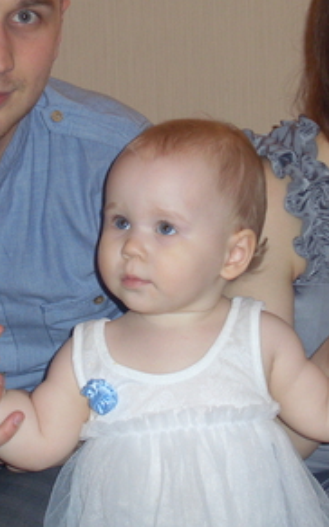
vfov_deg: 17.4
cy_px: 172
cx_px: 159
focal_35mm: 120
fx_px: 1725
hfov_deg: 10.9
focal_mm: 9.9
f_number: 3.8
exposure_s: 1/60
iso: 100
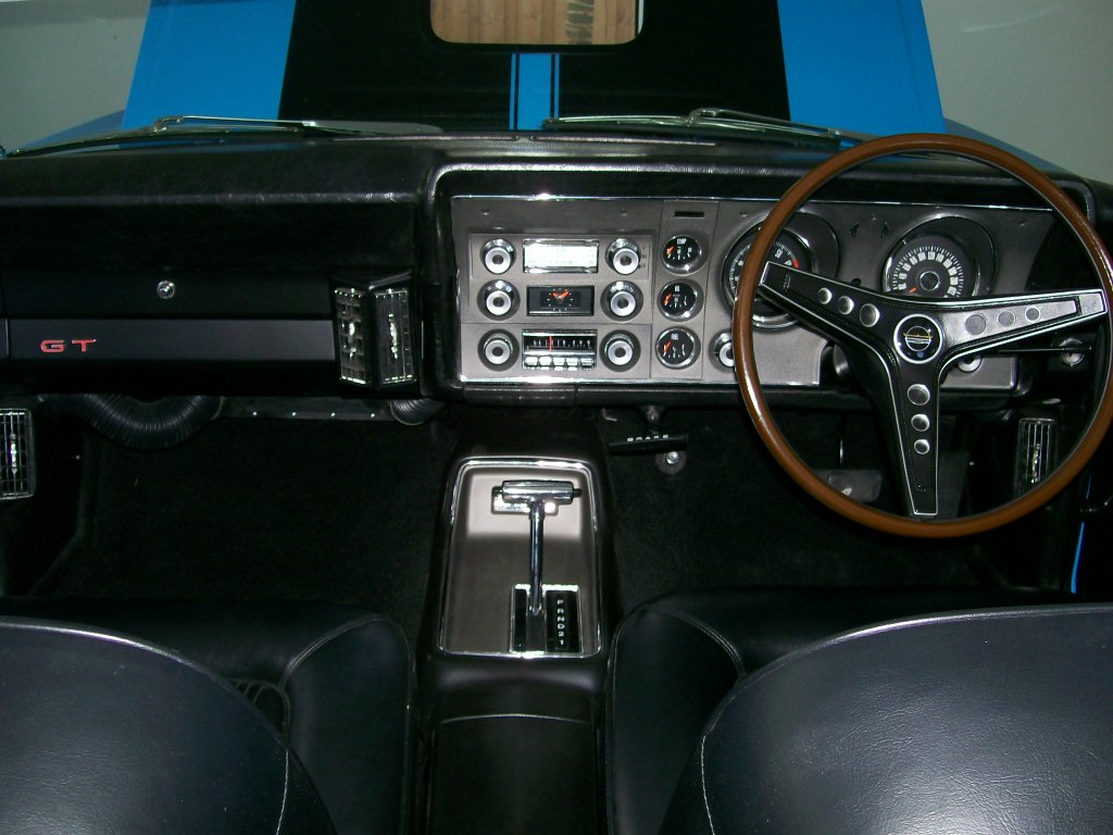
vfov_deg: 39.7
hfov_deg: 51.4
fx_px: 1157
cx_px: 556
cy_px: 418
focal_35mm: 36
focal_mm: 6
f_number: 2.7
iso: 80
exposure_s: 1/64
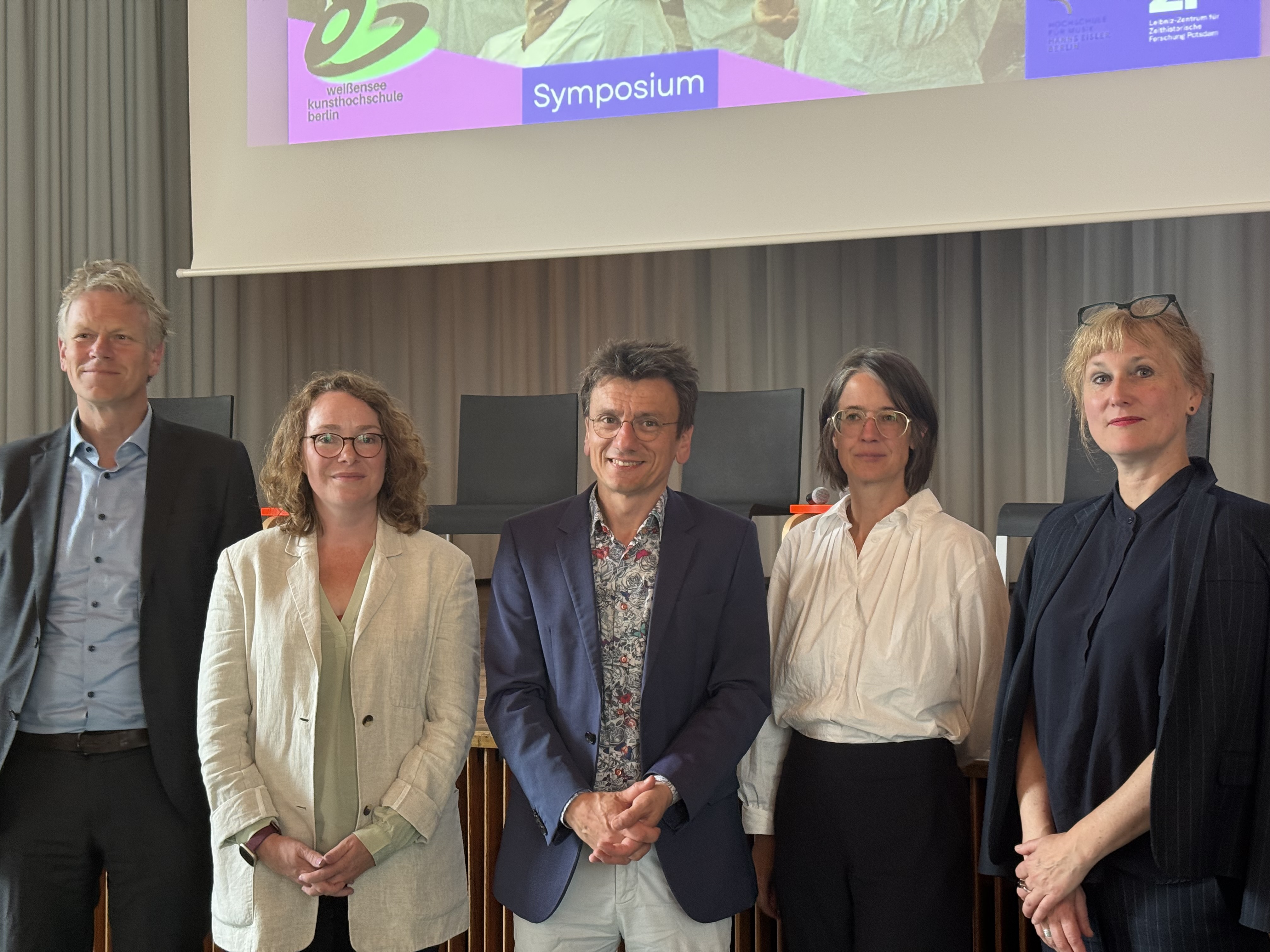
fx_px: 1761
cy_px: 476
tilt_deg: +1.0
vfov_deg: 30.3
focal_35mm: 48
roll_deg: +0.4
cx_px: 635
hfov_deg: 39.7
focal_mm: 6.76
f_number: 1.78
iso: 200
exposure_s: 1/40
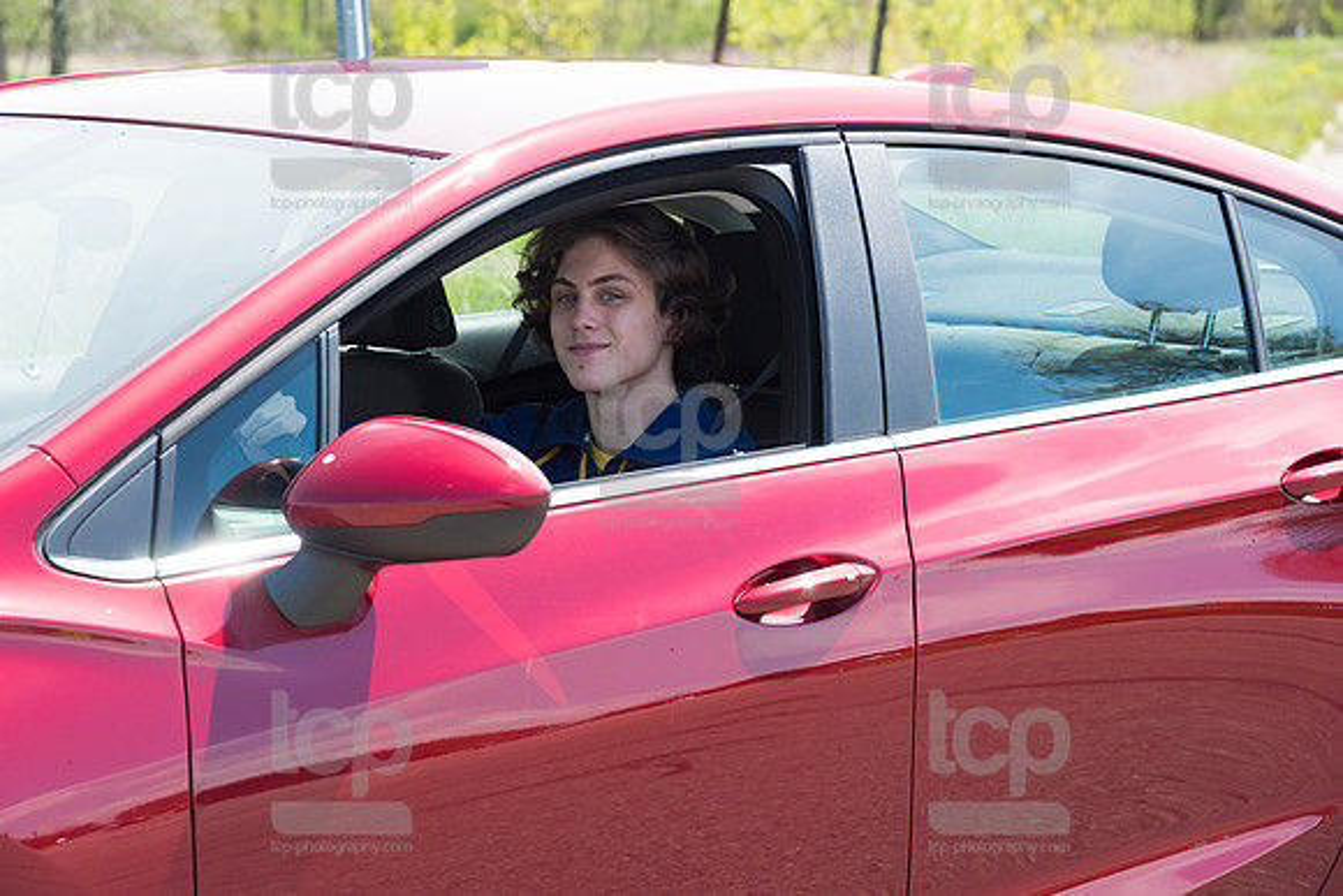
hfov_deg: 17.1
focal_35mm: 120
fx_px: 4478
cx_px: 672
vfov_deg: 11.4
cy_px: 448
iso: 1000
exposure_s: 1/800
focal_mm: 120
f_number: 7.1
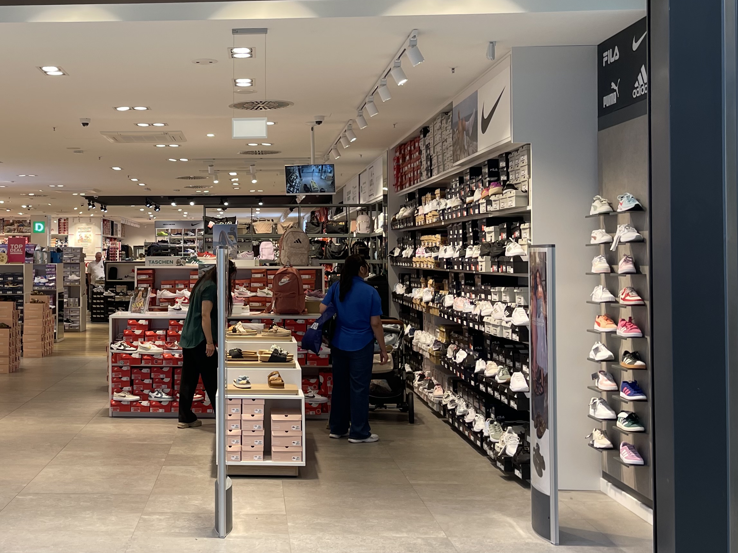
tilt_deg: -0.5
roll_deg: -0.3
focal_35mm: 44
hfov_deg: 41.7
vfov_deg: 32.8
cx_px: 185
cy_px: 225
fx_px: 938
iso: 50
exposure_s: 1/121
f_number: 1.6
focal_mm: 5.1
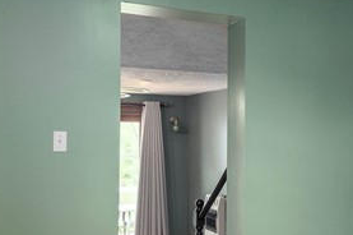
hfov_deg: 35.0
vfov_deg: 24.5
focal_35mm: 55
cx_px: 287
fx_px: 539
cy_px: 139
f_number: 9
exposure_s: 1/60
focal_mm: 14
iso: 200
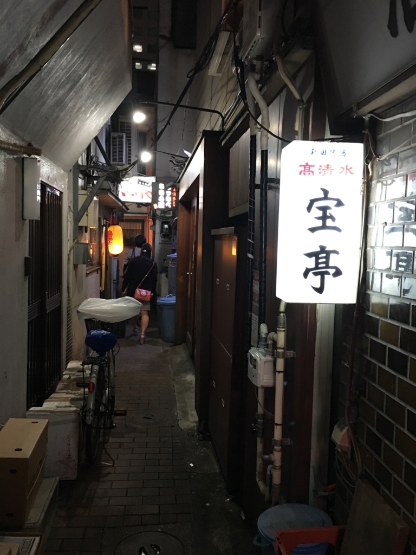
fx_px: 465
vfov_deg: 61.7
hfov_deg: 48.2
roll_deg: -1.0
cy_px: 278
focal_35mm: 29
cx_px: 208
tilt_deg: -2.5
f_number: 2.2
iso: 100
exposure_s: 1/10
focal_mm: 4.15
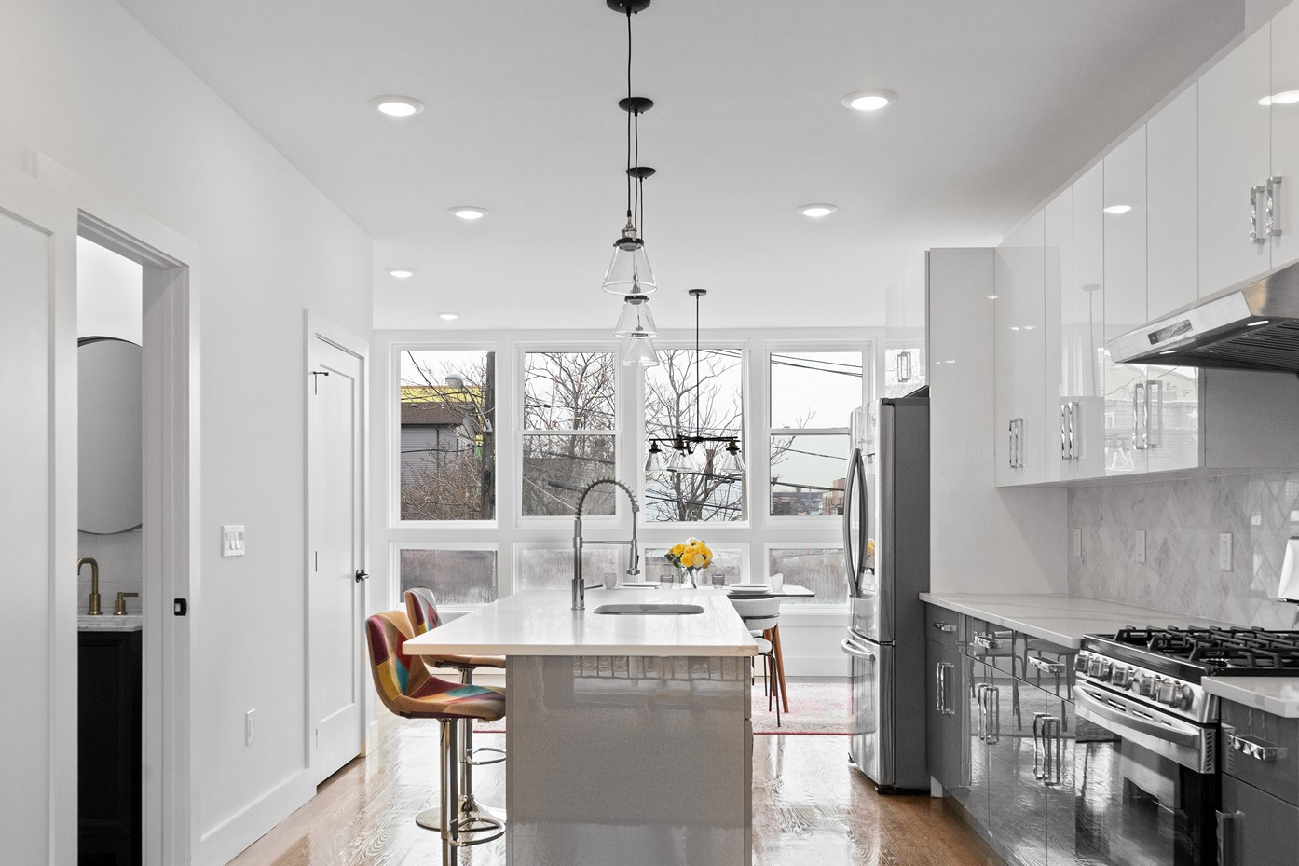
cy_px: 531
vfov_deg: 42.1
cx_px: 637
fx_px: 1118
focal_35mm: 31
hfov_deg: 60.3
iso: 1000
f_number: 8
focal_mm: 24
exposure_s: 1/100
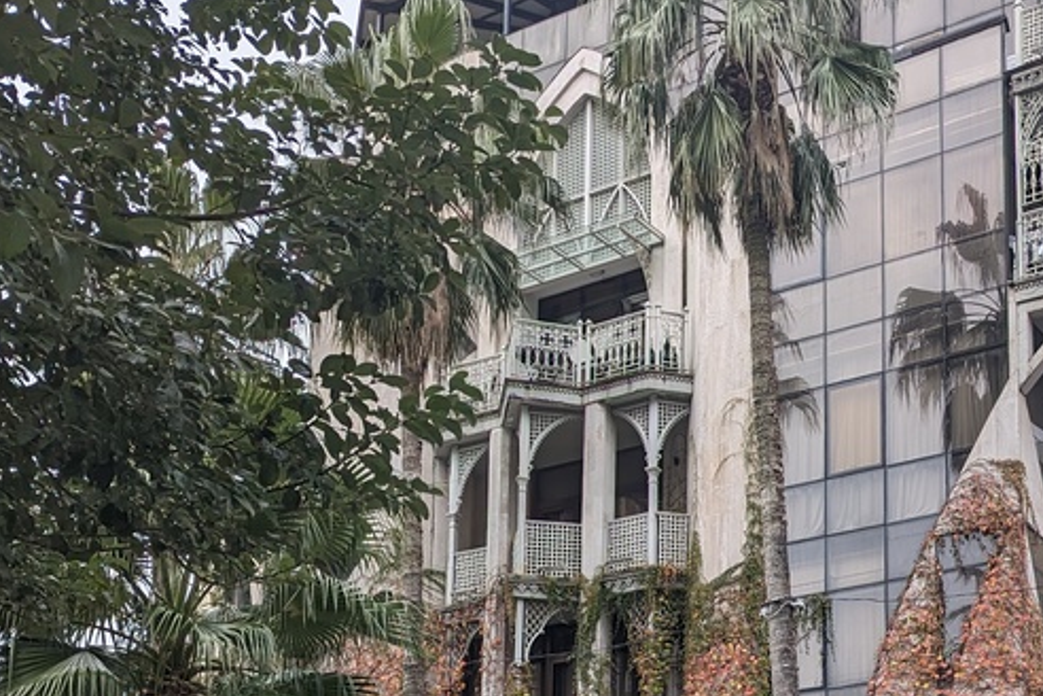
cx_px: 813
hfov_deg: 35.8
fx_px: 1564
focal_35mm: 54
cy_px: 813
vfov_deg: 23.2
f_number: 1.85
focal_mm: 6.81
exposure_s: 1/808
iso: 45
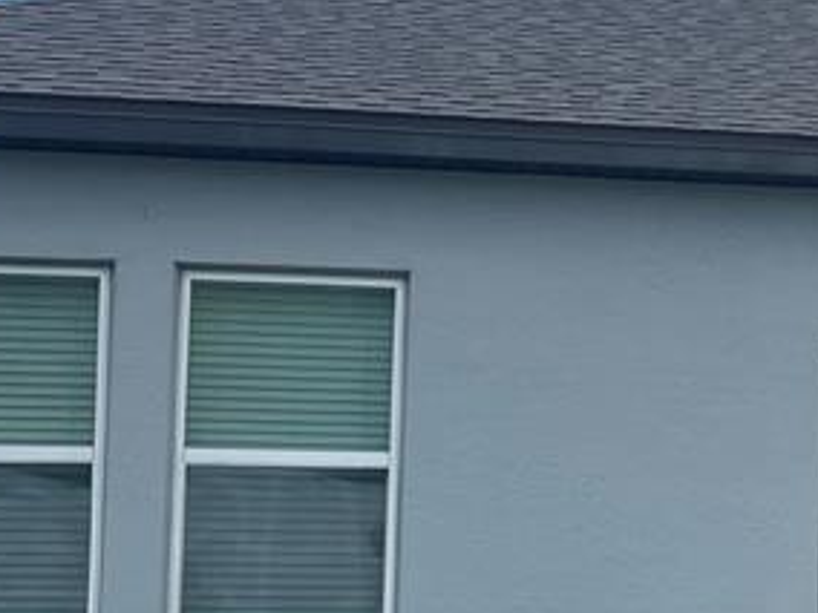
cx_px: 927
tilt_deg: +2.7
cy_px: 363
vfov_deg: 16.4
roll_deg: -1.3
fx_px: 2127
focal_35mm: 90
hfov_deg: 20.6
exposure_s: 1/4902
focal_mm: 5.1
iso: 32
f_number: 1.6
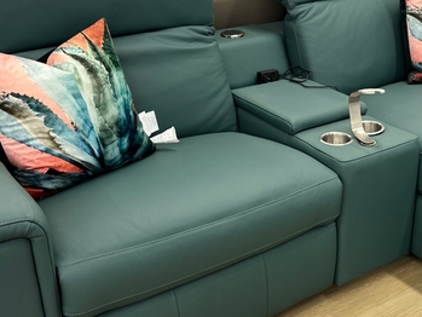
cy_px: 162
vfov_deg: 26.6
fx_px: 671
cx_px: 296
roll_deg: -0.3
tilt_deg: -24.9
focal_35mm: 55
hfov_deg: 34.4
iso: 160
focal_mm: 6.76
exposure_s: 1/60
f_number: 1.78
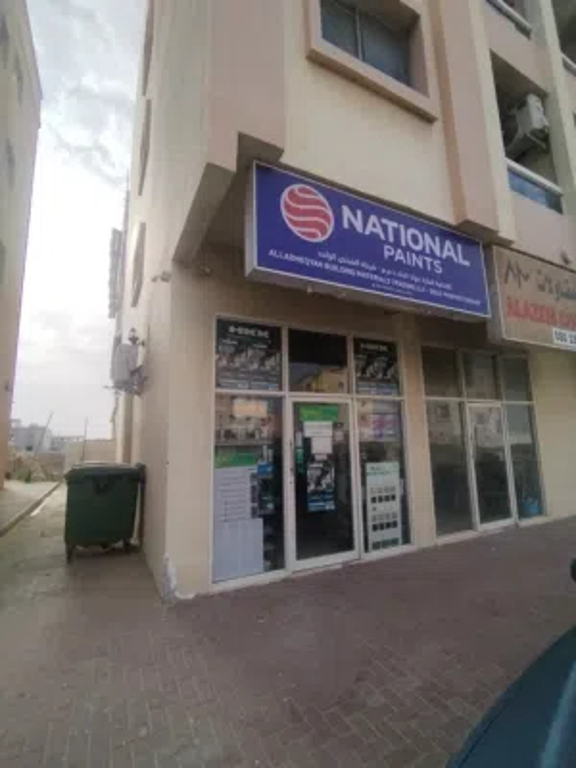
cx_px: 288
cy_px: 384
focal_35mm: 17
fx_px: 377
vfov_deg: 91.0
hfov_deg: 74.7
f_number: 2.2
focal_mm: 1.42
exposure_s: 1/4370
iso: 100
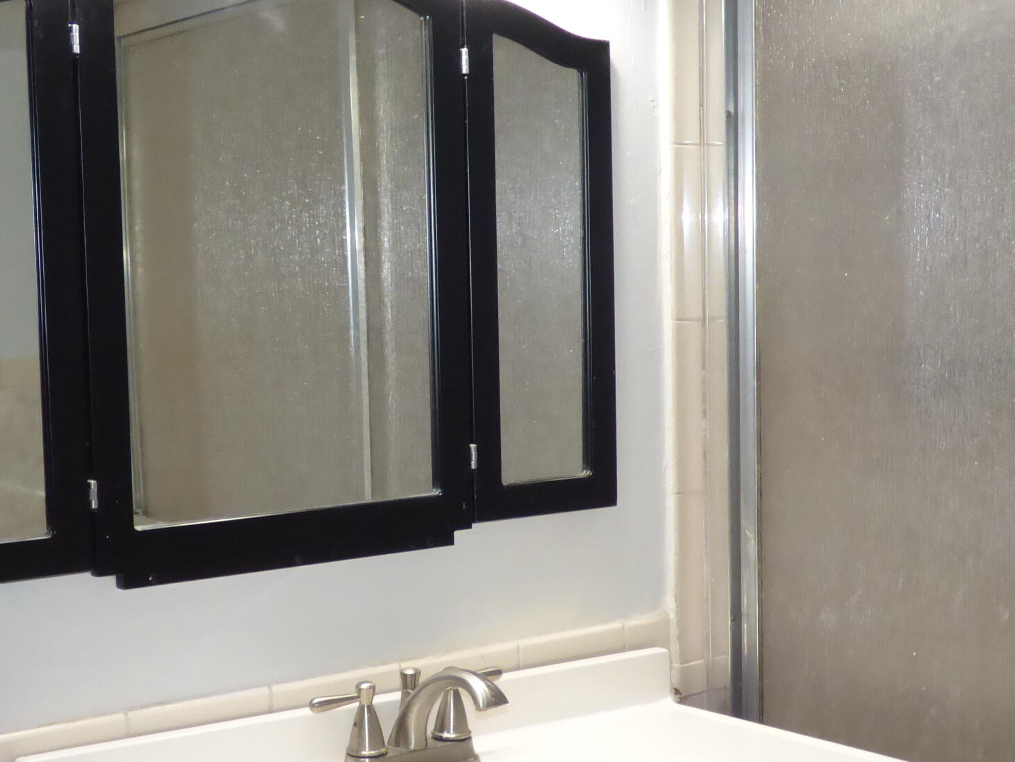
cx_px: 479
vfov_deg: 22.6
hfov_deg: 29.8
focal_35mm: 65
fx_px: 1906
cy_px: 438
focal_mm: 6.47
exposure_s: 1/60
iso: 500
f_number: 3.5
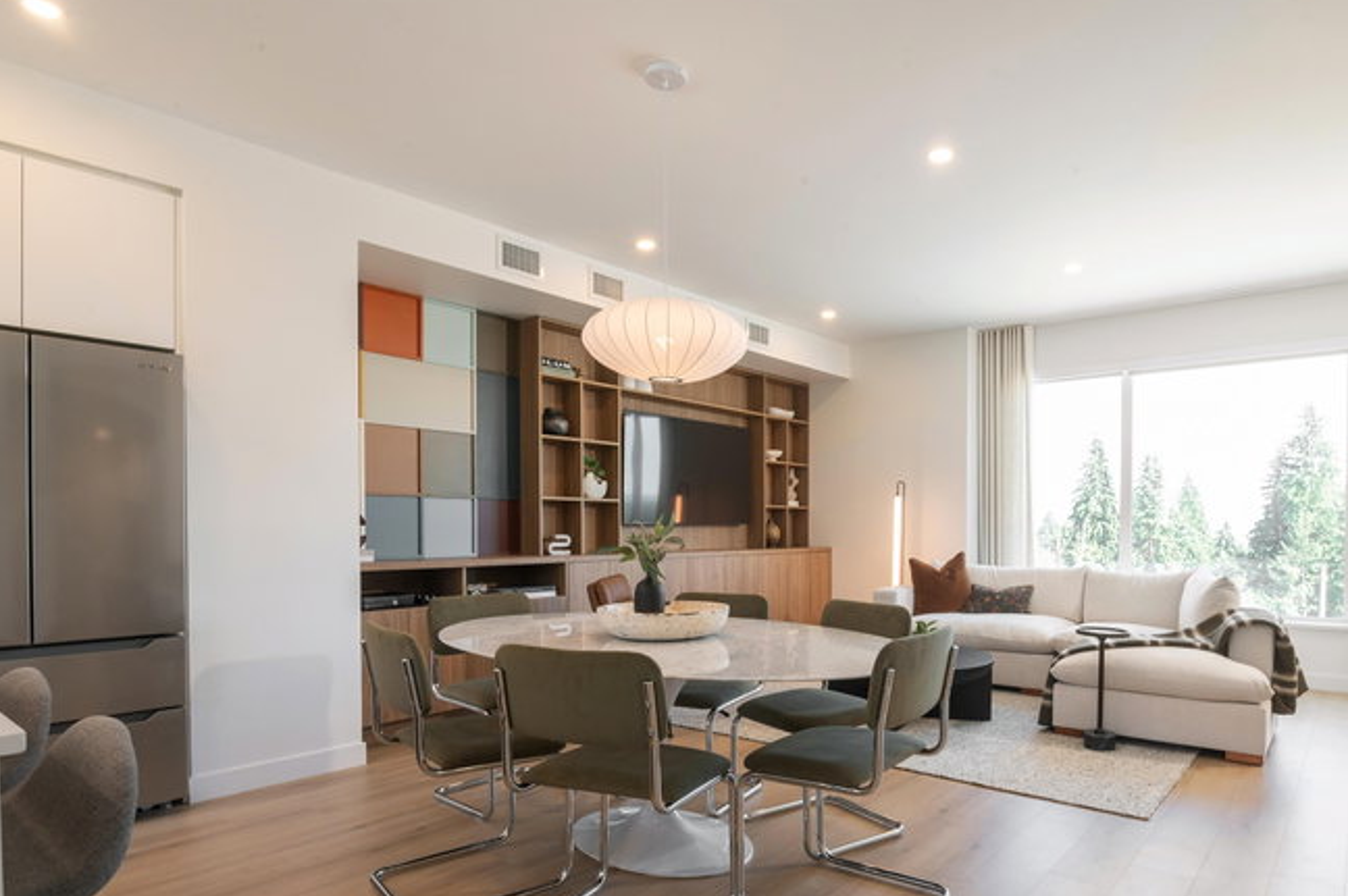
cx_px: 782
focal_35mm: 21
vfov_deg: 58.9
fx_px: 786
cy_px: 538
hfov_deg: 80.6
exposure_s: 1/13
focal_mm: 17
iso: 640
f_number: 16
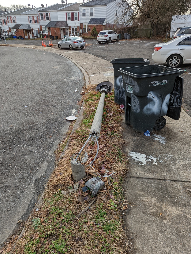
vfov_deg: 71.5
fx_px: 176
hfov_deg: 57.0
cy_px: 127
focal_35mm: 24
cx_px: 96
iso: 38
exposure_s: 1/913
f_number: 1.85
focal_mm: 6.81
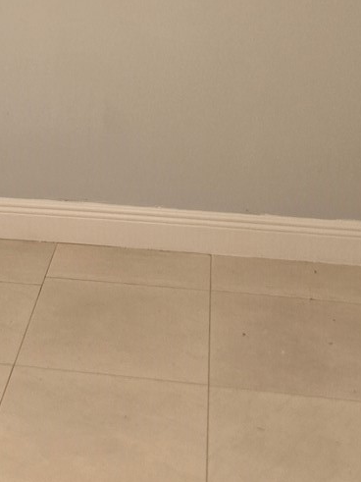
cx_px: 22
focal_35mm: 75
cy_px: -87
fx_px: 1043
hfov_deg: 19.2
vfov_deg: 23.8
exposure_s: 1/120
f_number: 1.7
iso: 160
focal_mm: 6.3
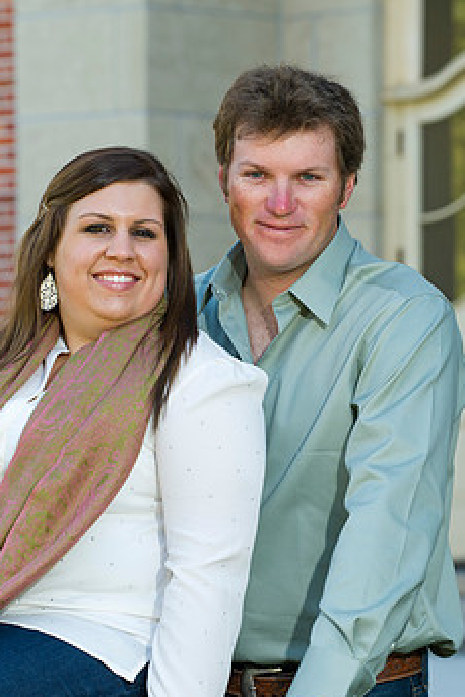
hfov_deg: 7.8
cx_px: 210
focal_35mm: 177
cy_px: 419
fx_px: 3426
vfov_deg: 11.6
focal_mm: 135
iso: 400
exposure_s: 1/125
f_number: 5.6
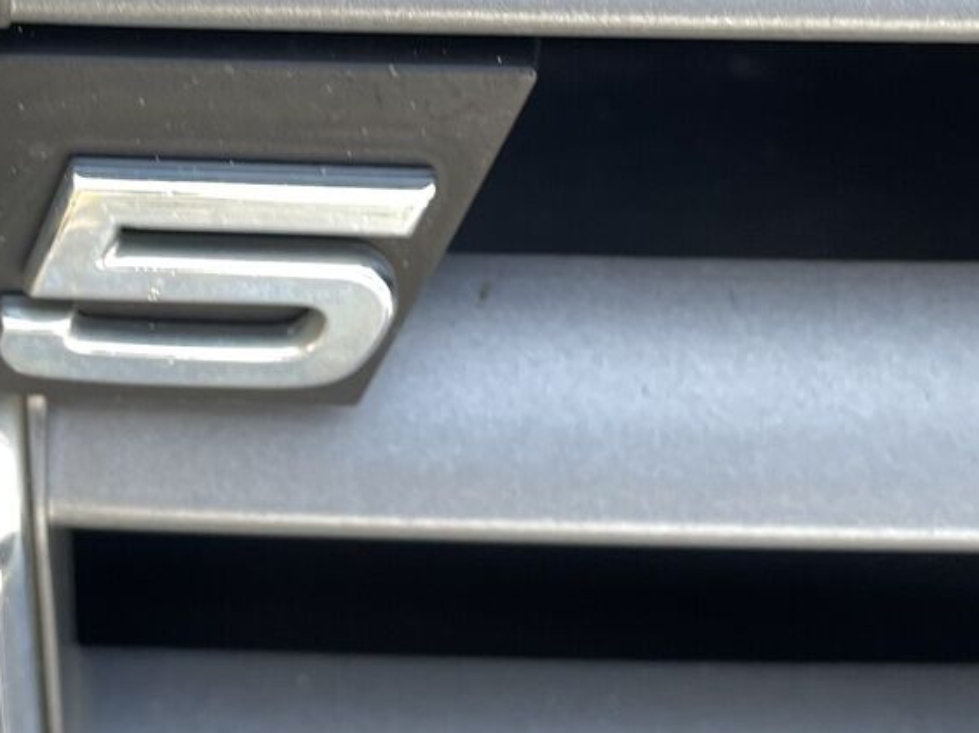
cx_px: 46
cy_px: -30
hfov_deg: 23.9
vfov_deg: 18.1
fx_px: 2233
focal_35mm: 79
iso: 32
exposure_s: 1/121
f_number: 1.6
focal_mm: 4.2
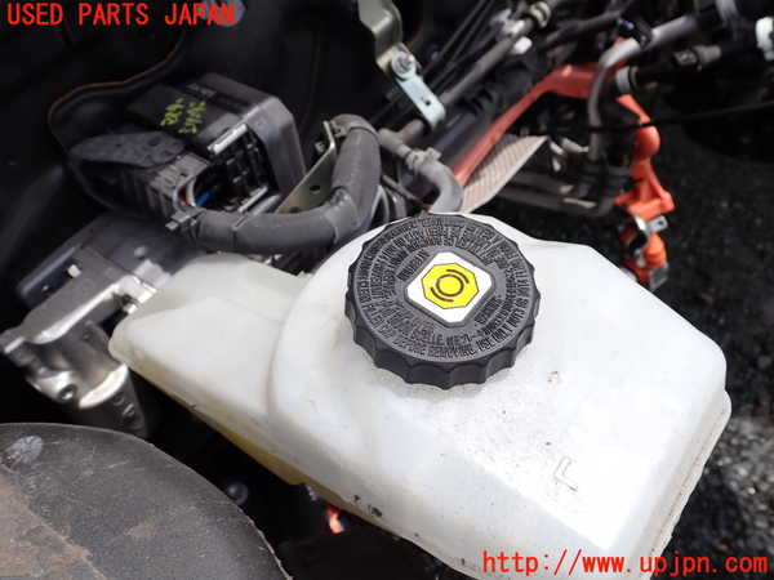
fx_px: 671
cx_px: 387
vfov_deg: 46.8
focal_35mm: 30
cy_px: 290
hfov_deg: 60.0
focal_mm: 5.4
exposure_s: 1/800
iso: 100
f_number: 3.2
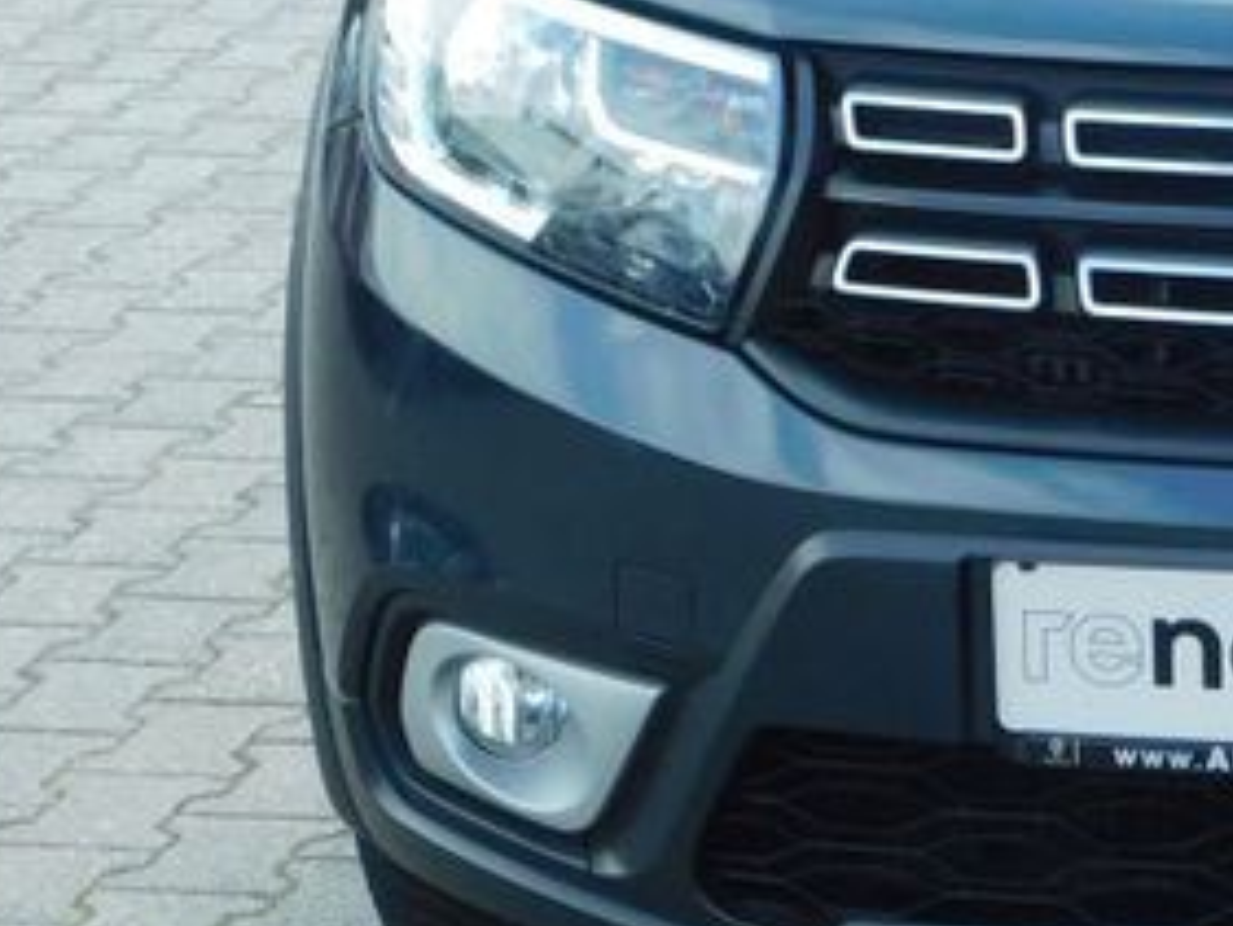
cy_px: 48
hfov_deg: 11.5
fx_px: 5987
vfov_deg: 8.8
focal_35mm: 168
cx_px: 1479
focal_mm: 10.4
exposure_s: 1/200
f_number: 4
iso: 125
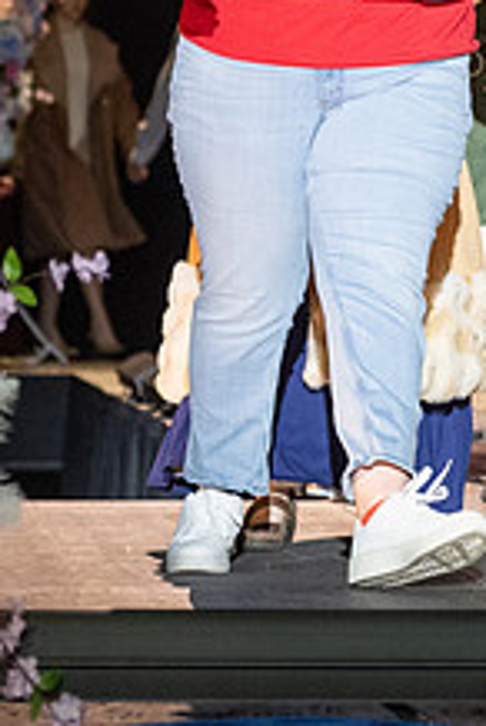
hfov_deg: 5.1
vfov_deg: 7.6
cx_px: 784
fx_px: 5409
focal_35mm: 268
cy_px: -9
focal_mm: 70
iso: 1000
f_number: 2.8
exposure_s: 1/1000
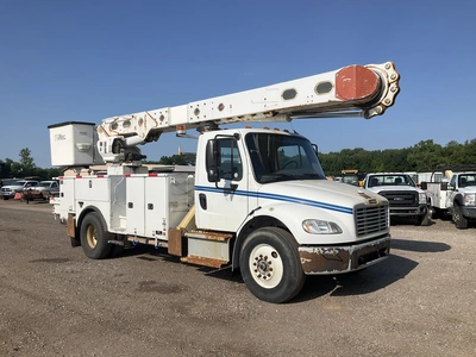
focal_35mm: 29
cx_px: 238
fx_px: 399
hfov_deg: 61.7
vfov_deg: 48.2
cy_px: 178
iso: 25
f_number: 1.8
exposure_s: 1/3534
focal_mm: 3
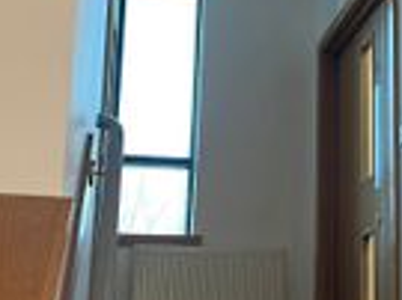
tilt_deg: +13.3
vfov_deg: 19.1
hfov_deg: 24.7
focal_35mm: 77
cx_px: 351
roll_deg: -0.4
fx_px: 893
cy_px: 119
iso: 80
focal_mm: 5.7
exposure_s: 1/50
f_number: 1.5
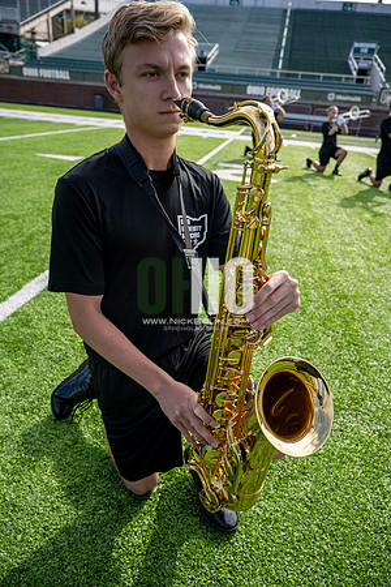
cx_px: 196
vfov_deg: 73.7
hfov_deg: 53.1
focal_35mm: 24
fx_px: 391
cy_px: 294
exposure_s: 1/250
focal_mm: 24
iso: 80
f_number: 4.5
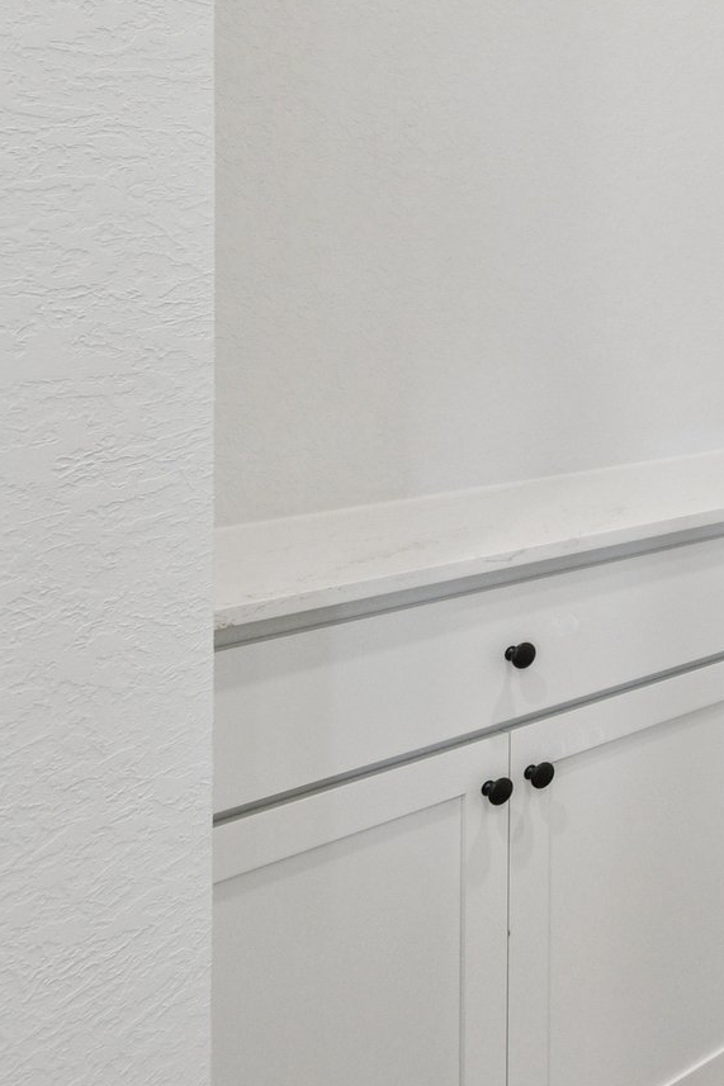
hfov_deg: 21.9
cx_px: 1250
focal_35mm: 43
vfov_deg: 43.5
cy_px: 230
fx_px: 1298
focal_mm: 18
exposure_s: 1/20
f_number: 8
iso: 1100
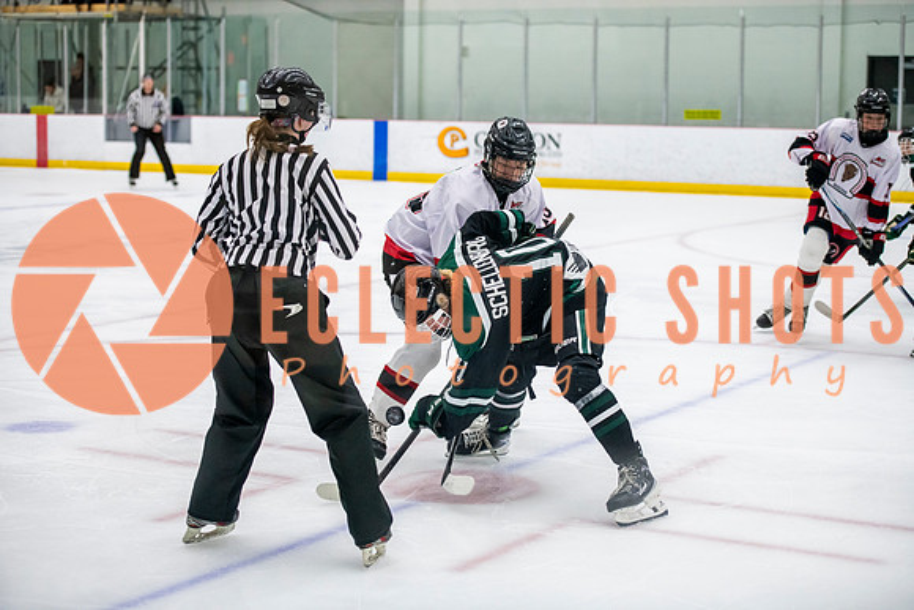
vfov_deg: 19.5
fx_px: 1778
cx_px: 457
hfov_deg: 28.8
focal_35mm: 70
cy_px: 305
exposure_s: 1/640
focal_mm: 70
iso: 3200
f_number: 3.2
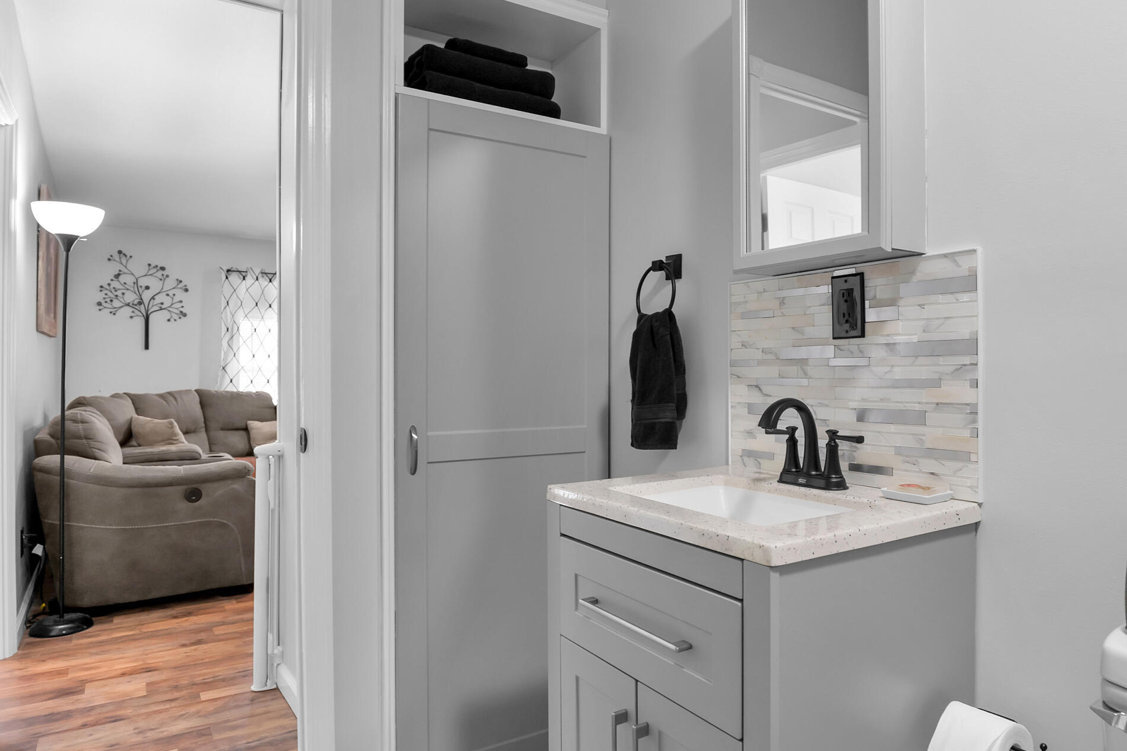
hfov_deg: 80.6
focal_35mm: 21
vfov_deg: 59.5
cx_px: 655
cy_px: 385
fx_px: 657
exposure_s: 1/25
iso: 500
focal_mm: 16
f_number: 4
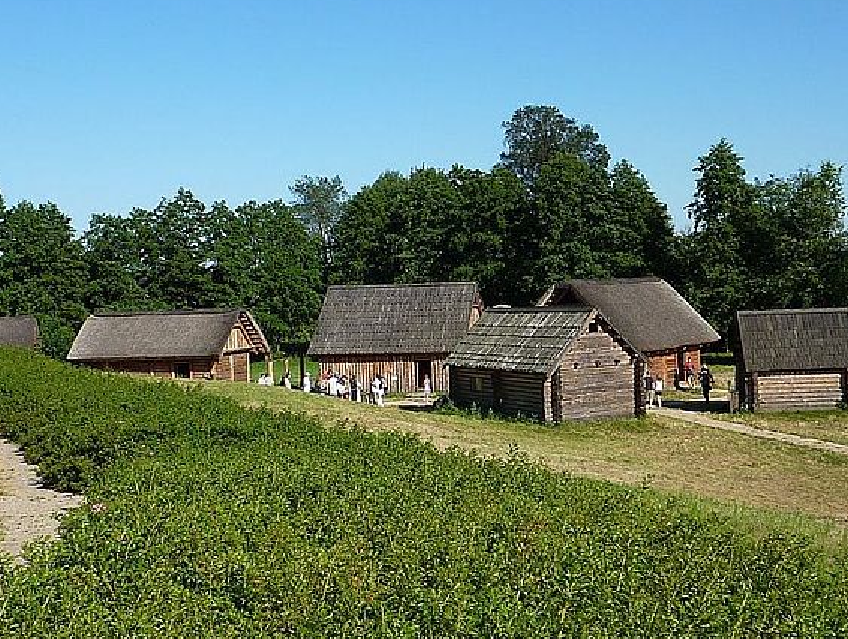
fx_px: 1055
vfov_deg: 33.7
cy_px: 315
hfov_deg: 43.8
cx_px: 445
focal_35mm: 43
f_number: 4.5
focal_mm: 4.4
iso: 80
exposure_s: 1/500
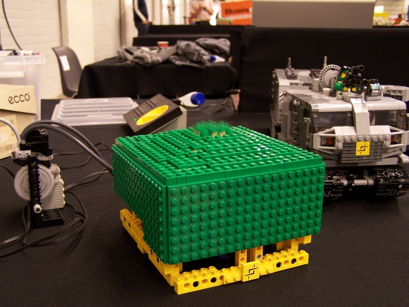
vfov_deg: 36.0
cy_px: 154
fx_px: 473
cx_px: 204
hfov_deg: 46.8
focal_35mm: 40
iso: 80
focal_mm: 6.7
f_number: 2.8
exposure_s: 1/2
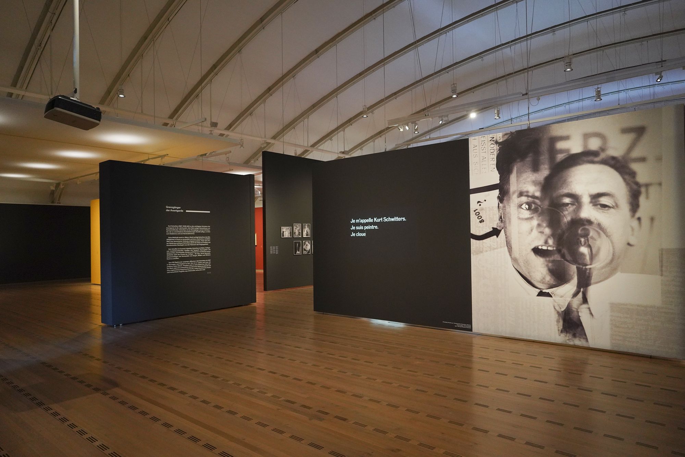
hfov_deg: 73.7
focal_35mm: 24
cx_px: 342
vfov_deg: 53.1
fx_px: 457
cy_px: 228
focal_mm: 24
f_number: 3.5
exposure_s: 1/80
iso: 3200
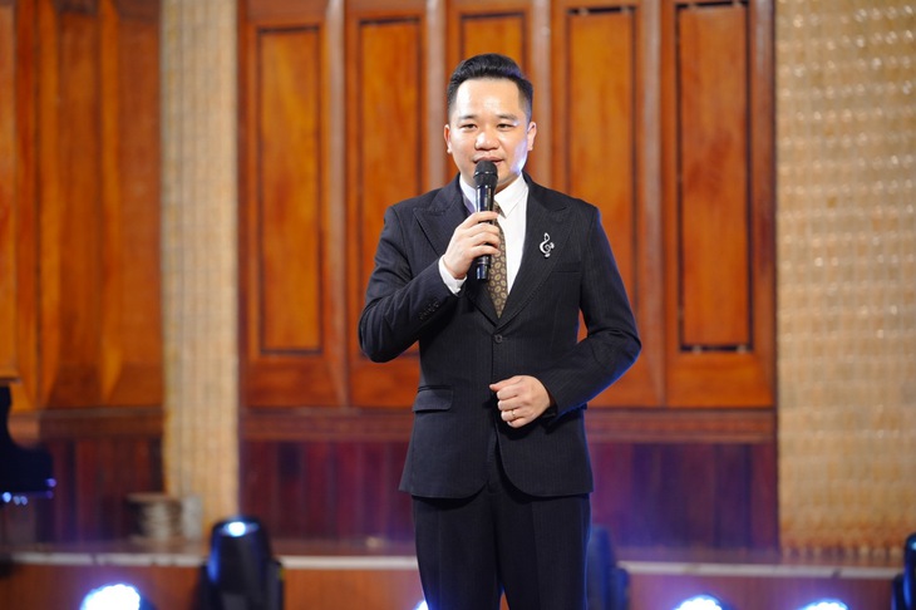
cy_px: 305
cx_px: 458
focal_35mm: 155
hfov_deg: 13.3
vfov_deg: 8.8
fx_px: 3942
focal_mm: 155
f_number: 3.5
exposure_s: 1/160
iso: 1600
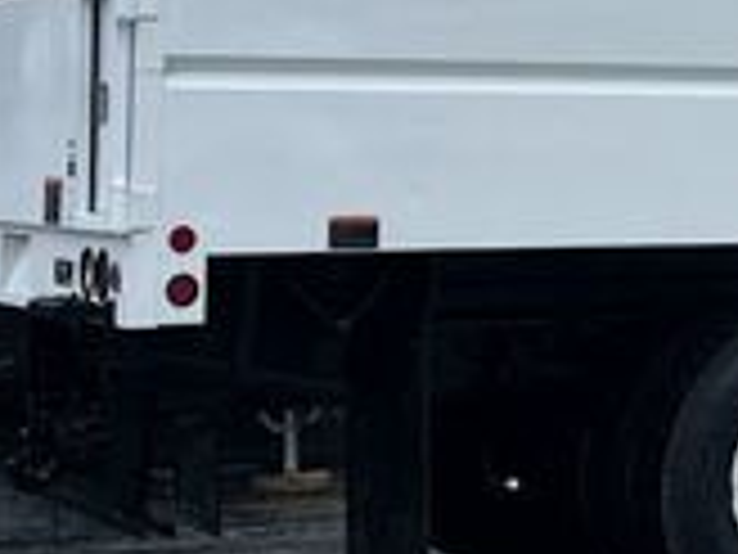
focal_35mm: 125
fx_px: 2665
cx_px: 878
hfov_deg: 15.2
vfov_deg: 11.7
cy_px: -41
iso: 50
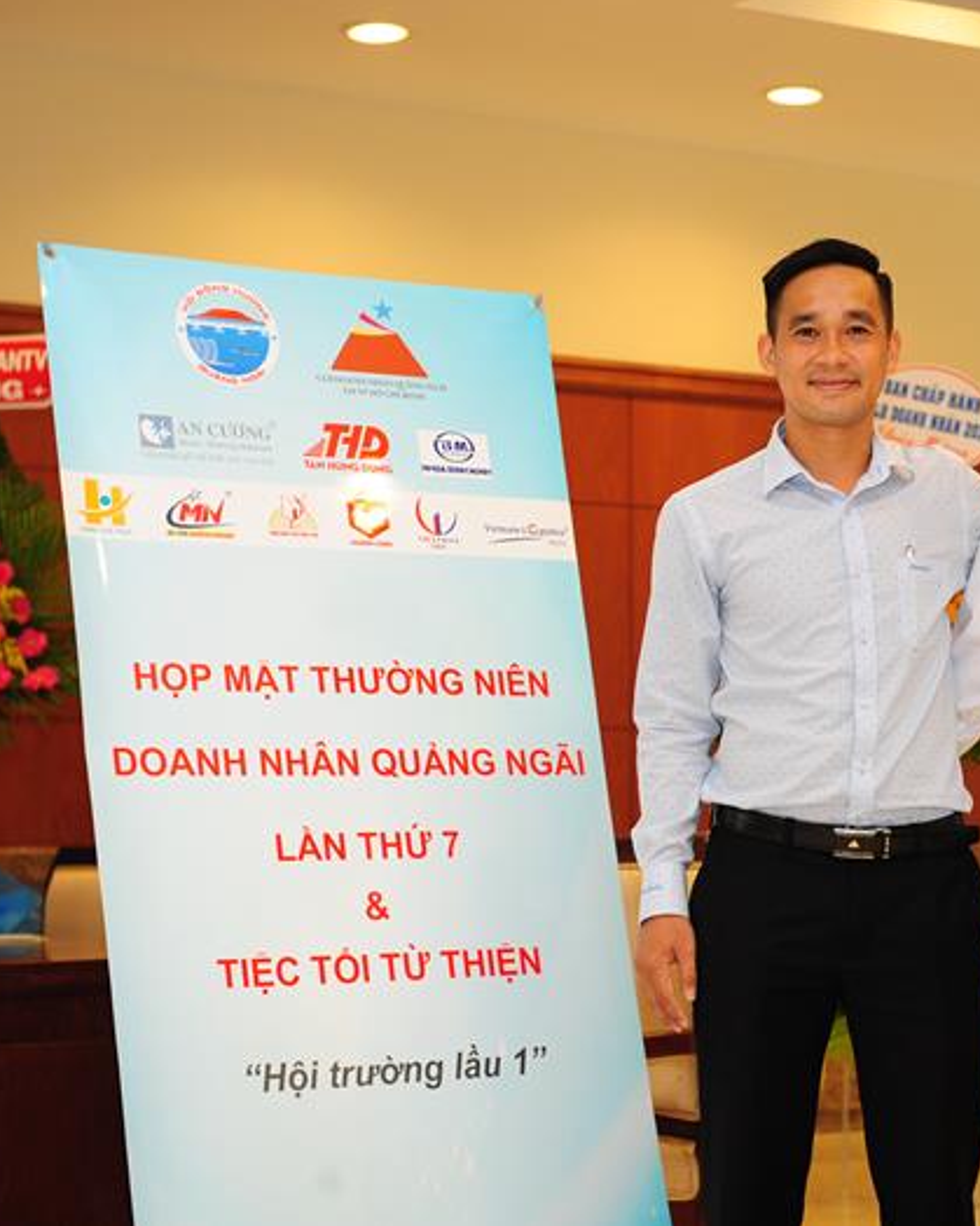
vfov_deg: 23.0
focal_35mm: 83
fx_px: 3010
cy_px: 608
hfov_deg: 18.4
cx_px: 748
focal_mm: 58
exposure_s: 1/125
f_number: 4
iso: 2000
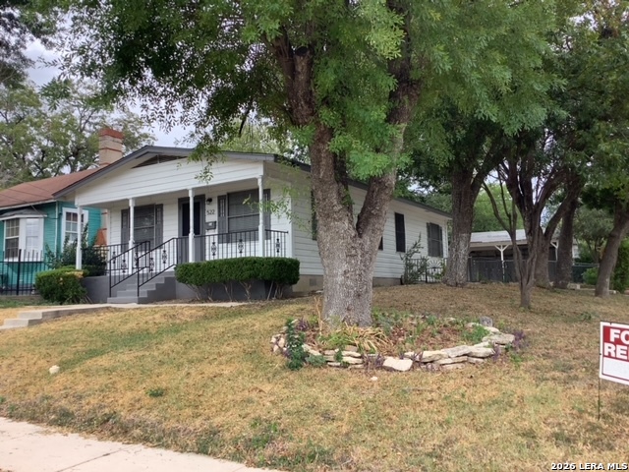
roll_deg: +1.5
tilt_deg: +4.7
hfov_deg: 58.4
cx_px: 314
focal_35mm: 31
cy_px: 236
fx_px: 563
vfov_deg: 45.4
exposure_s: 1/120
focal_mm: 3.3
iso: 32
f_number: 2.4
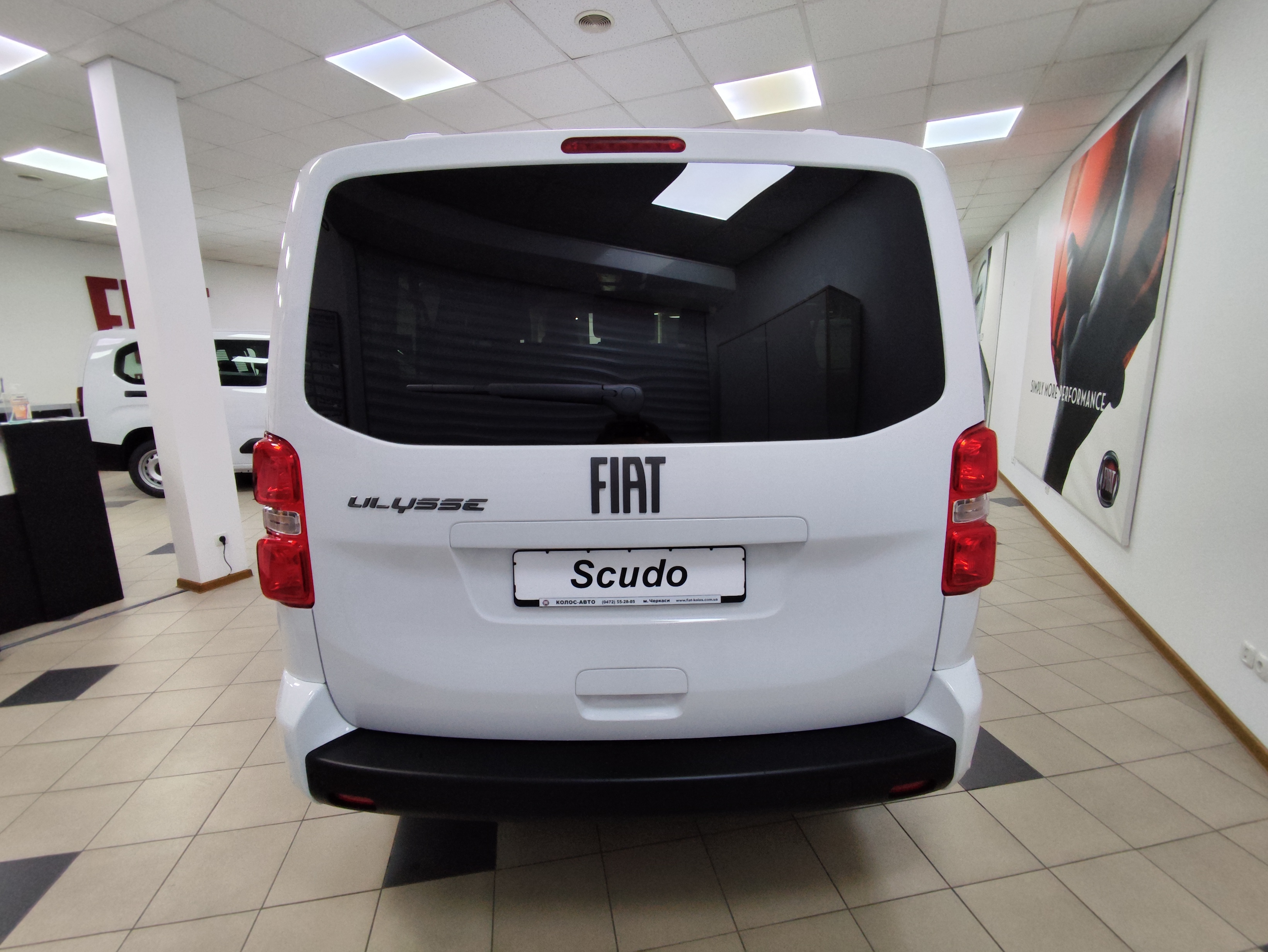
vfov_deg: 78.2
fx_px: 586
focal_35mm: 16
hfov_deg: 94.5
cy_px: 476
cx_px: 634
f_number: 2.2
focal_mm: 1.65
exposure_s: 1/50
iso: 80
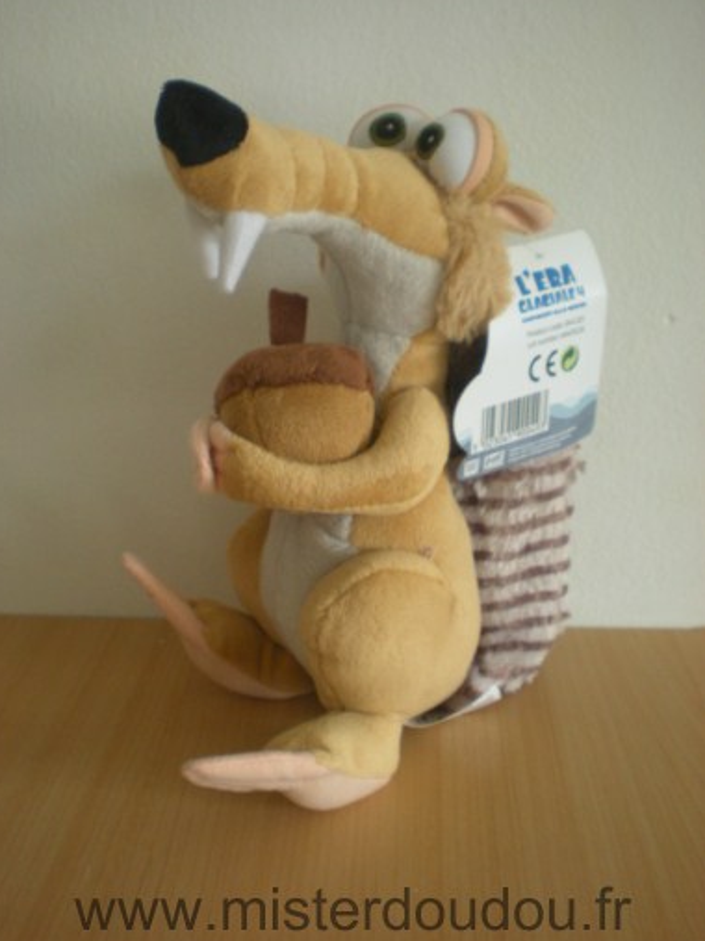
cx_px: 351
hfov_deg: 36.8
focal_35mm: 39
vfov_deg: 47.9
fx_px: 1059
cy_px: 464
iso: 200
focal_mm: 6.3
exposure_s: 1/14.5
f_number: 3.1
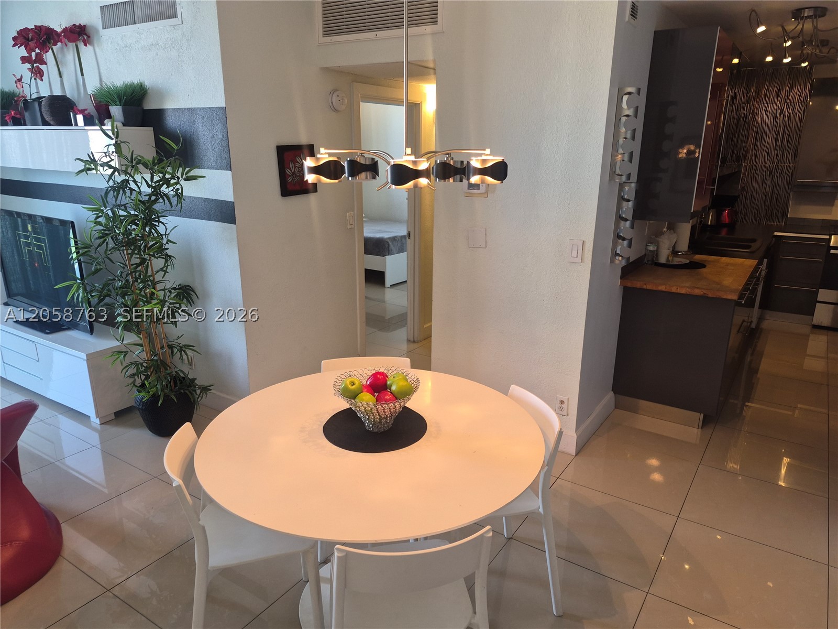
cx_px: 419
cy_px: 314
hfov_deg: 73.9
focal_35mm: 23
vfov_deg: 58.9
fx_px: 557
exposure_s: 1/120
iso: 200
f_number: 1.8
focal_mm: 5.4
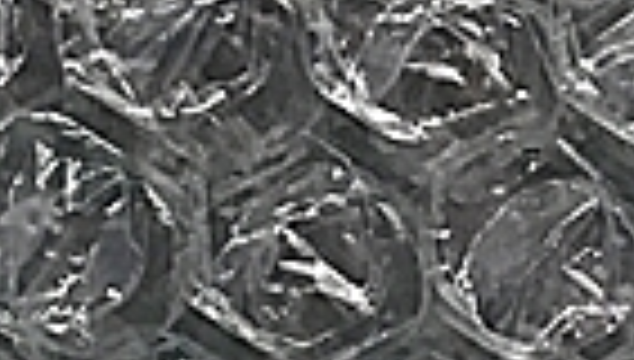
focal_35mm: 138
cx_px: -292
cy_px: -608
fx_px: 2325
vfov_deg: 7.9
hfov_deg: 14.6
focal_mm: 3.99
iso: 40
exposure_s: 1/25
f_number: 1.8
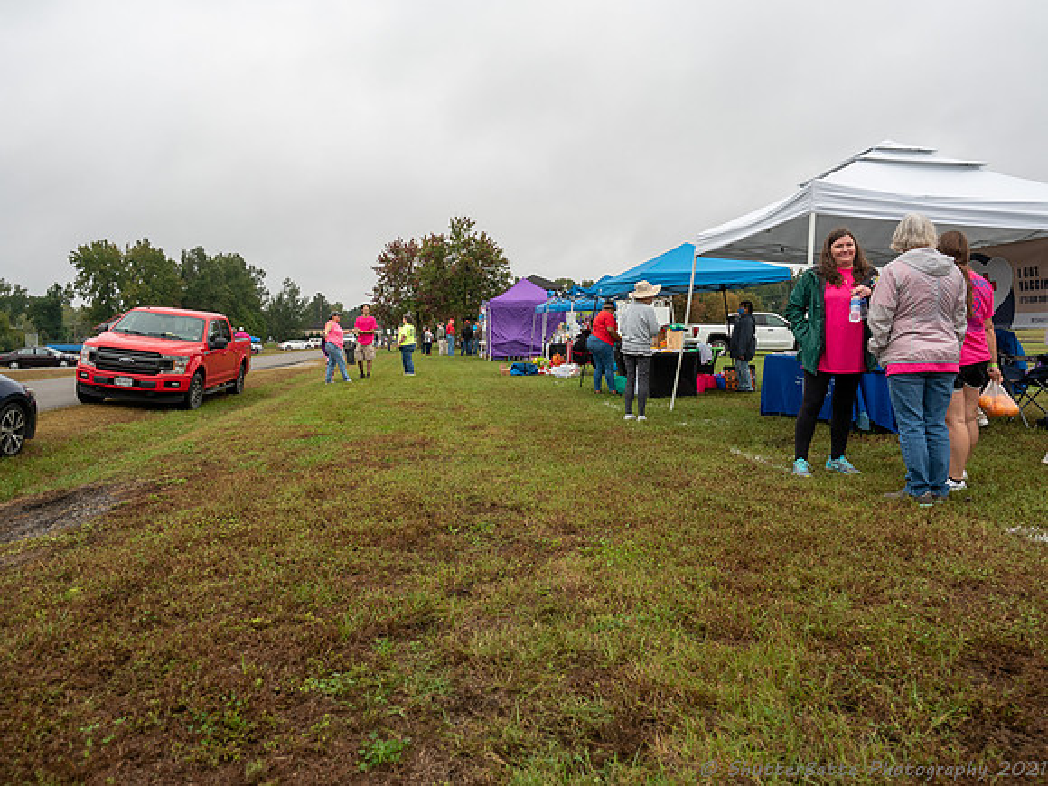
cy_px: 393
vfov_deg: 56.8
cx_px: 524
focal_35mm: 24
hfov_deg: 71.6
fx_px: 727
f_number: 4
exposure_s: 1/160
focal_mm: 12
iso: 200
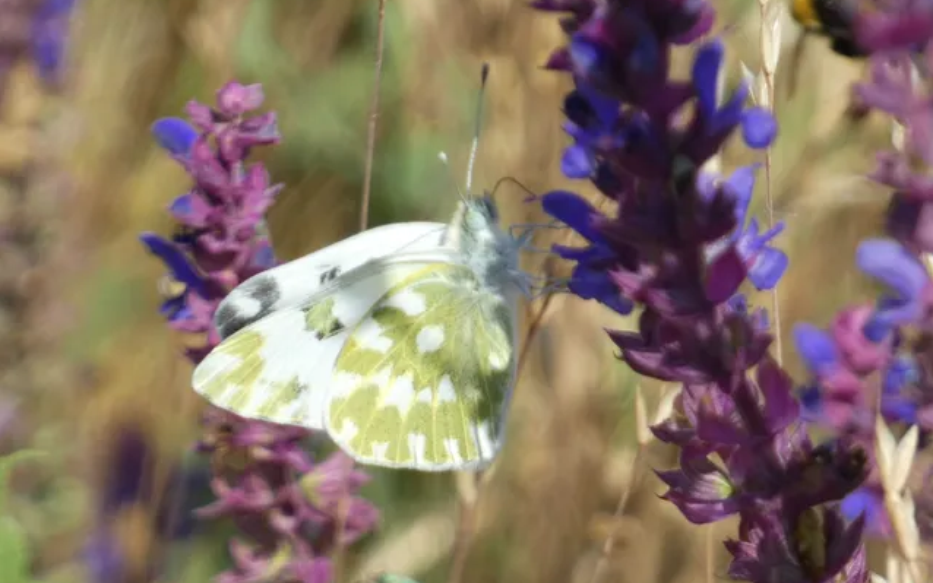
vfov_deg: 1.7
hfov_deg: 2.7
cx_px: 466
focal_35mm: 784
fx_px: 19938
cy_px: 311
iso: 80
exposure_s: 1/125
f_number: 5.6
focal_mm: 132.1
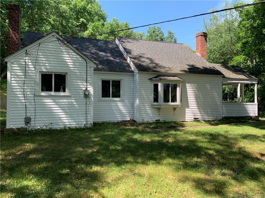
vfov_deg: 53.1
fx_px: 199
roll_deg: +0.6
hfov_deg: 67.3
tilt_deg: -0.2
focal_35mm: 26
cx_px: 132
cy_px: 99
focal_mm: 4.25
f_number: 1.8
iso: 25
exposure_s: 1/461
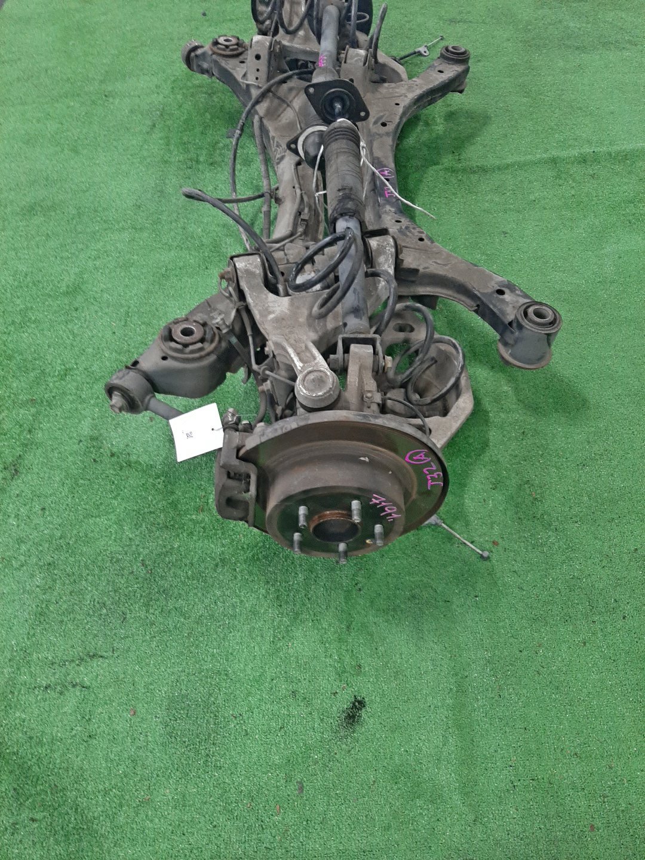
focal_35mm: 26
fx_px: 646
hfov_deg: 53.1
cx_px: 322
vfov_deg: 67.3
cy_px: 430
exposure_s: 1/33
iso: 168
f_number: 1.7
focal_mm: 3.93
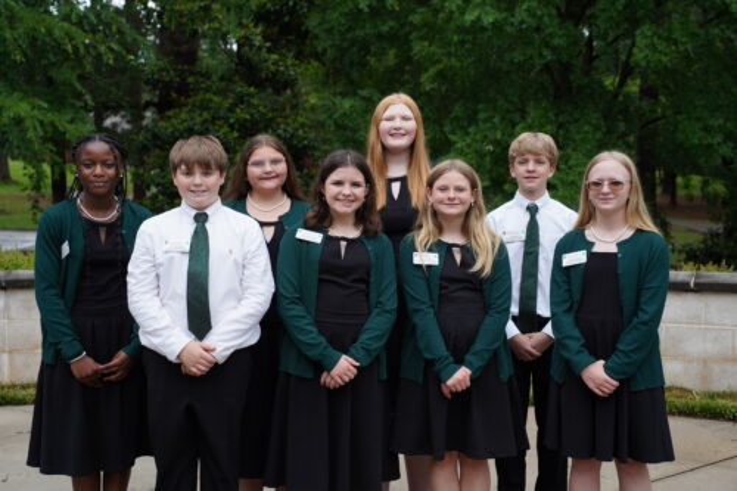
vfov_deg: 21.6
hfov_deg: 31.9
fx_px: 1289
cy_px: 246
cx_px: 368
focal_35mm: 63
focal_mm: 63
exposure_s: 1/125
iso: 250
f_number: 5.6
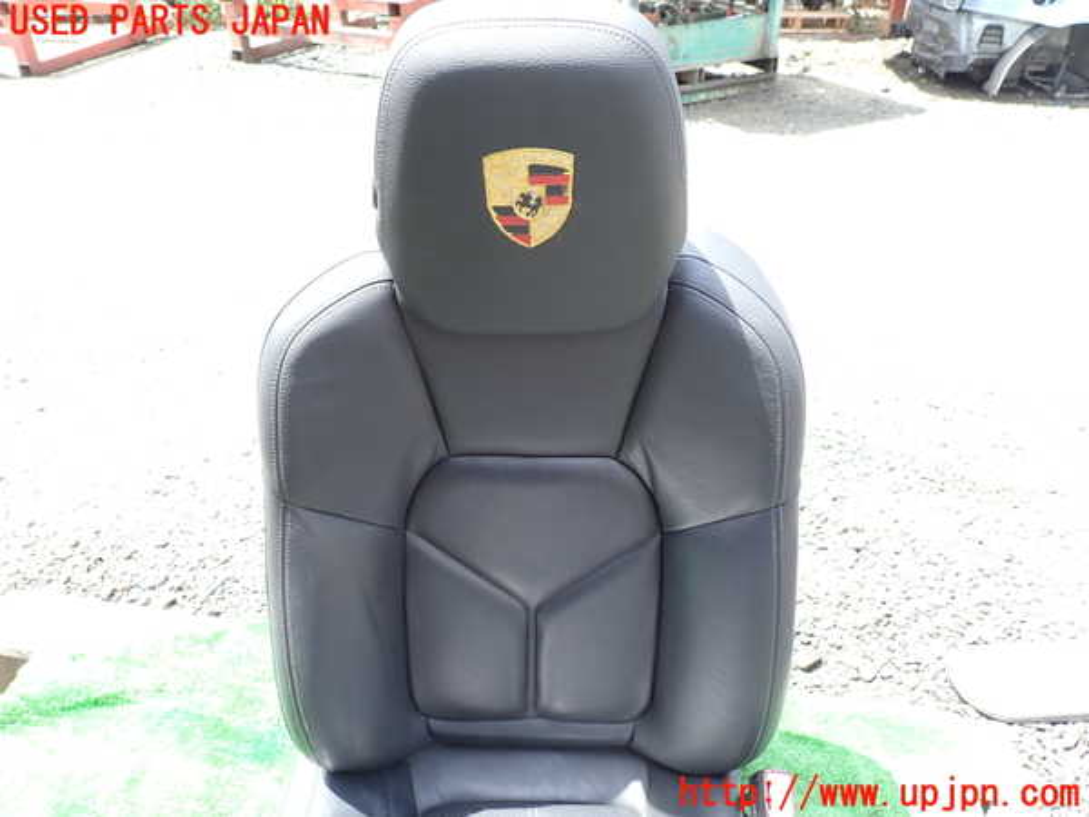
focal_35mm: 25
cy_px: 408
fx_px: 786
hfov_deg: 69.4
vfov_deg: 54.9
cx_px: 544
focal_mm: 4.5
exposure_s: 1/100
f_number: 2.8
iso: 100
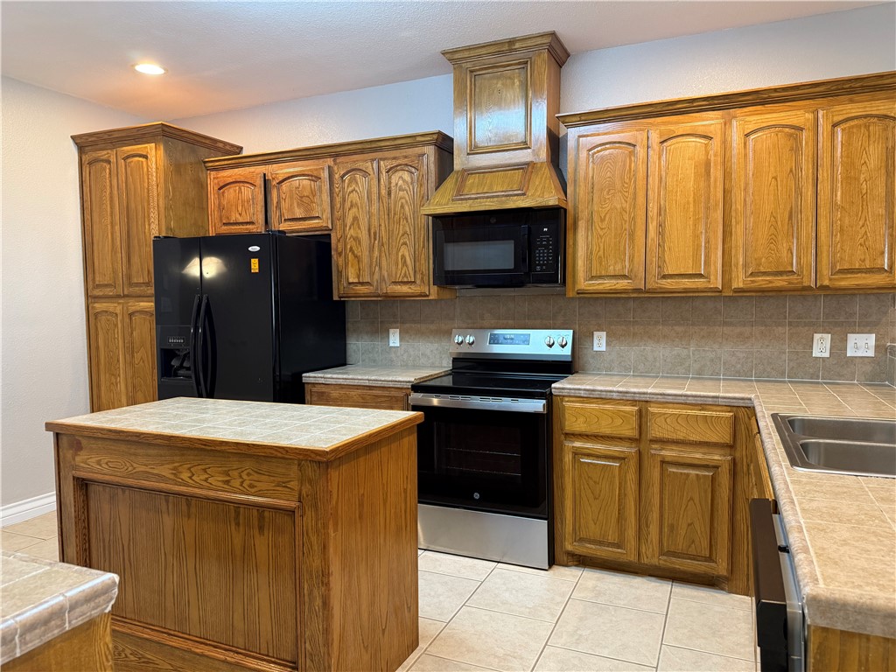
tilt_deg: -3.8
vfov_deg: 56.8
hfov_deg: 71.6
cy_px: 336
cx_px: 448
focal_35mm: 24
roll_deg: +0.4
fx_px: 621
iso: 250
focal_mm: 6.76
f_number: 1.78
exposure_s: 1/60
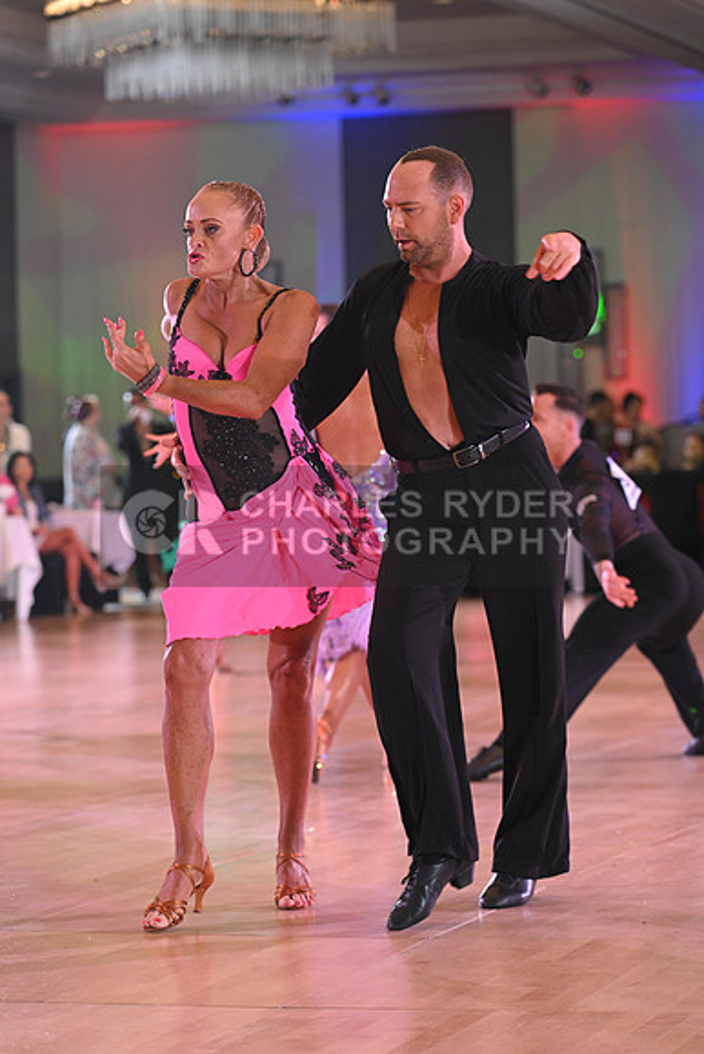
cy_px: 527
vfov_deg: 15.8
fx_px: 3811
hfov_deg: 10.6
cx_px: 352
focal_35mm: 130
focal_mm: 130
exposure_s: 1/200
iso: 1600
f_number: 5
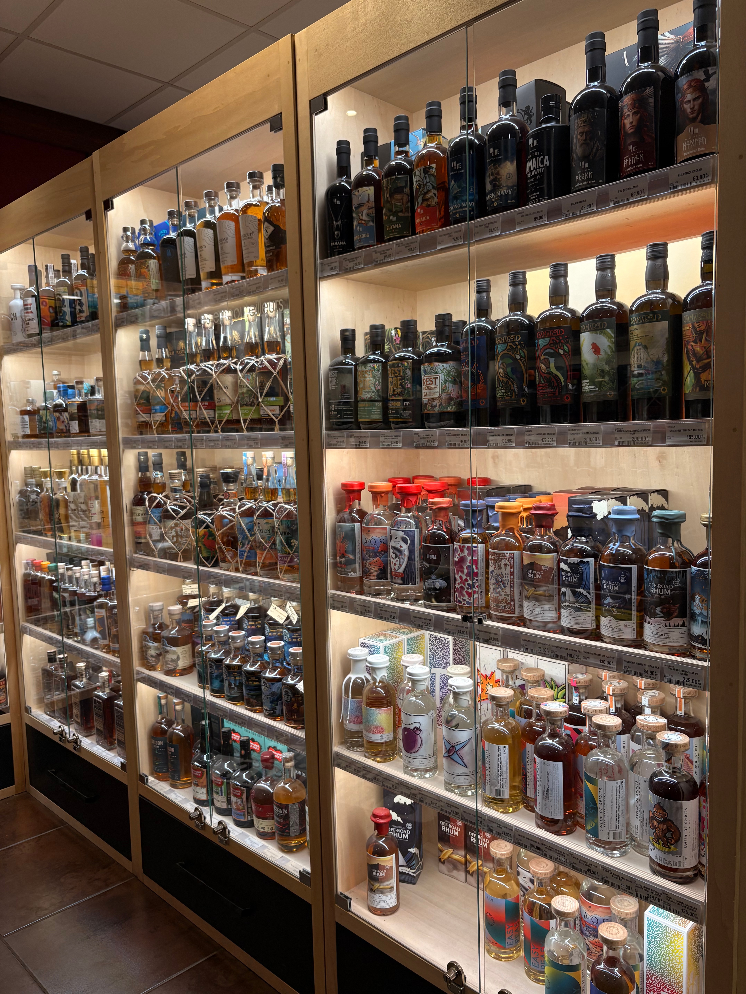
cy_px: 497
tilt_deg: -4.9
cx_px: 373
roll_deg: +1.8
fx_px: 747
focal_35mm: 26
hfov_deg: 53.1
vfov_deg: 67.3
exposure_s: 1/100
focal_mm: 5.96
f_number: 1.6
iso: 64
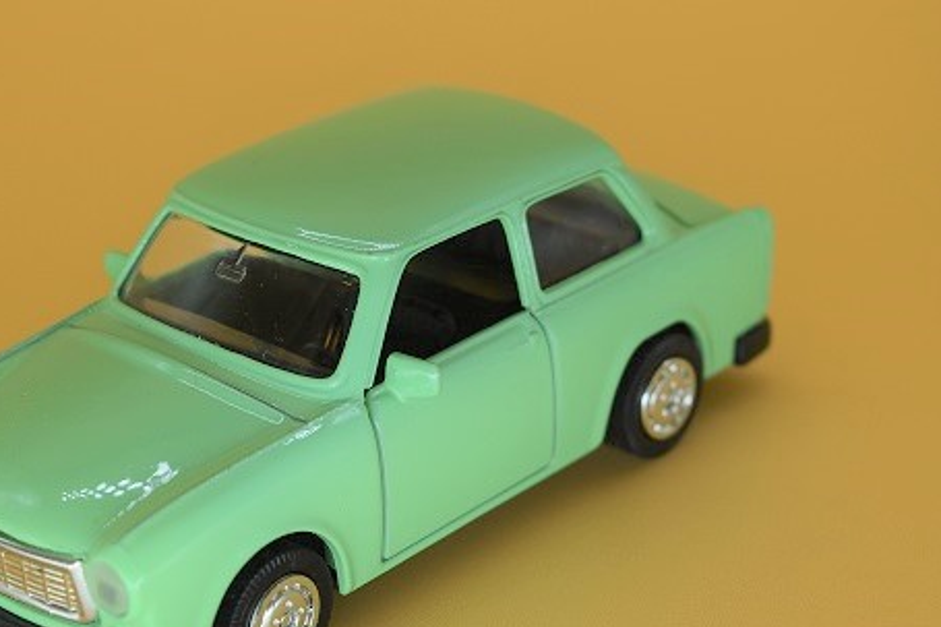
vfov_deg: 14.4
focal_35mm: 95
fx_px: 2482
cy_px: 379
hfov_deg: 21.4
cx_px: 376
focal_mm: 48
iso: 200
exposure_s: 1/250
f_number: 8
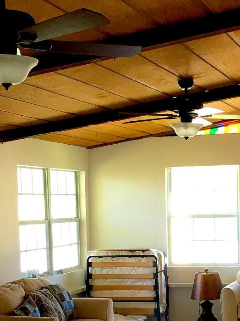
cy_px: 285
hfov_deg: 17.7
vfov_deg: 23.0
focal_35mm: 83
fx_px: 768
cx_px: 157
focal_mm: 4.15
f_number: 2.2
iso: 25
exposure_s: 1/15
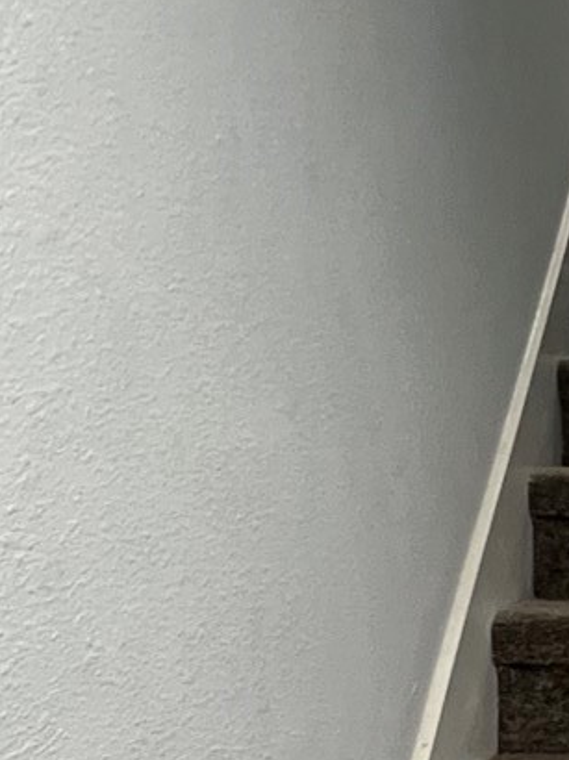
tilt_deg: -3.5
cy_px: 628
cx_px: 873
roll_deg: +0.2
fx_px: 1426
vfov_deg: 29.0
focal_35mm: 65
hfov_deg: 19.4
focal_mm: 1.57
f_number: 1.8
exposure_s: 1/60
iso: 800
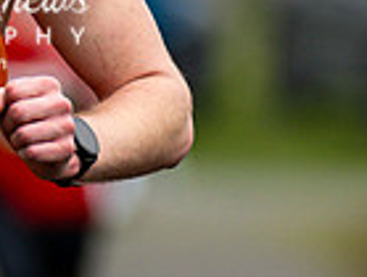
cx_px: -90
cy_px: -47
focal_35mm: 1800
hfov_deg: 1.1
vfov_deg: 0.8
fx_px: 19133
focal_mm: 300
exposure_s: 1/1600
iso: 200
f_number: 2.8
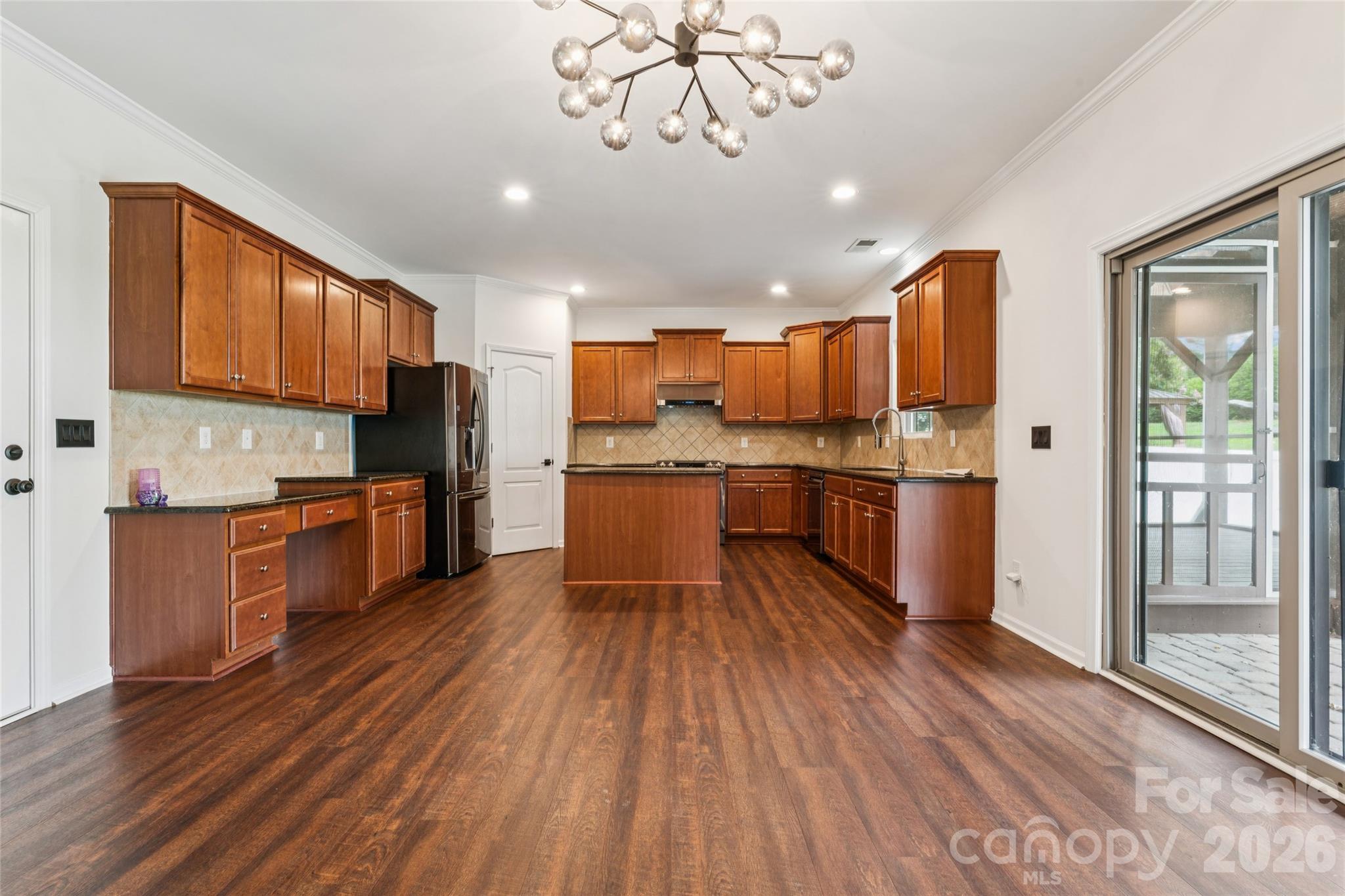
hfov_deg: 94.6
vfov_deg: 71.7
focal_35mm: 17
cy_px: 448
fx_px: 620
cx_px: 672
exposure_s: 1.6
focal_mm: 16.6
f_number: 13
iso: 100
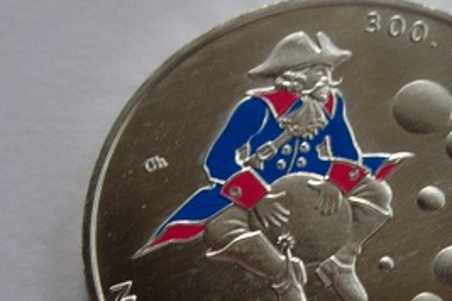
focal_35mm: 115
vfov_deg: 11.8
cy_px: 298
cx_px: 350
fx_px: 1444
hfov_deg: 17.7
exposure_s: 1/36.9
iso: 64
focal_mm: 7.8
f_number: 2.8
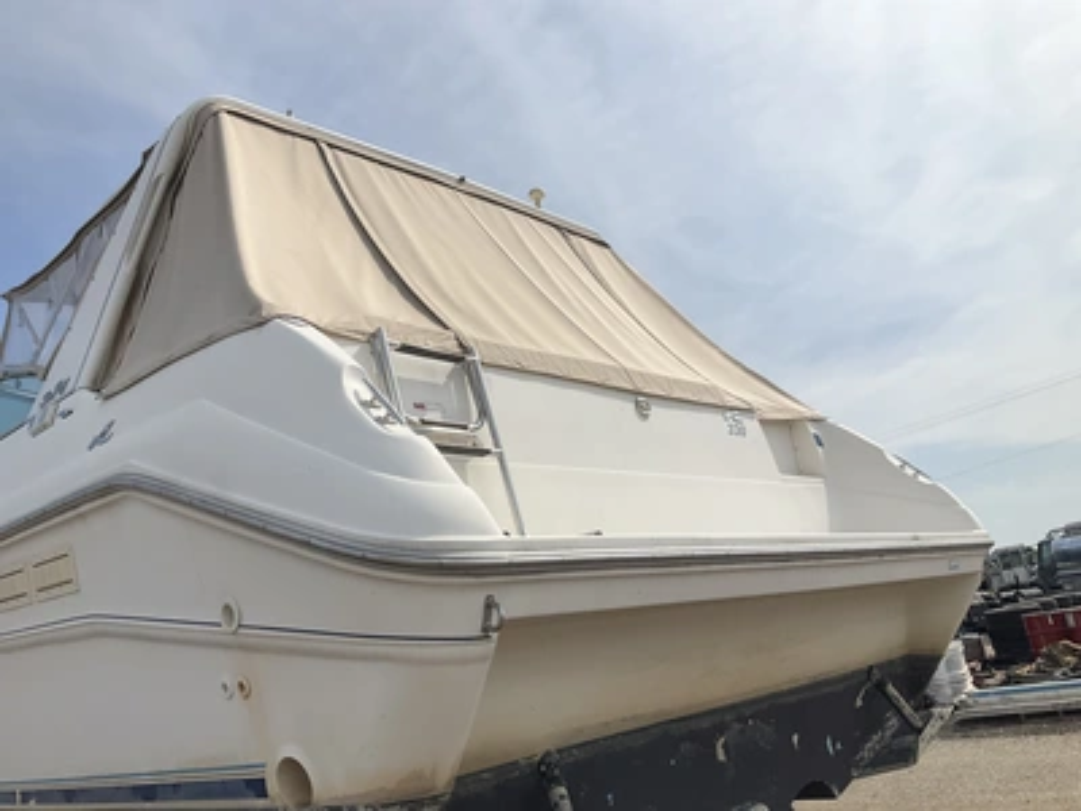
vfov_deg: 48.2
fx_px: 906
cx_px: 540
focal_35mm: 29
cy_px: 406
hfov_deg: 61.7
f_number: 1.8
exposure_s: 1/5263
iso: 25
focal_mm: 3
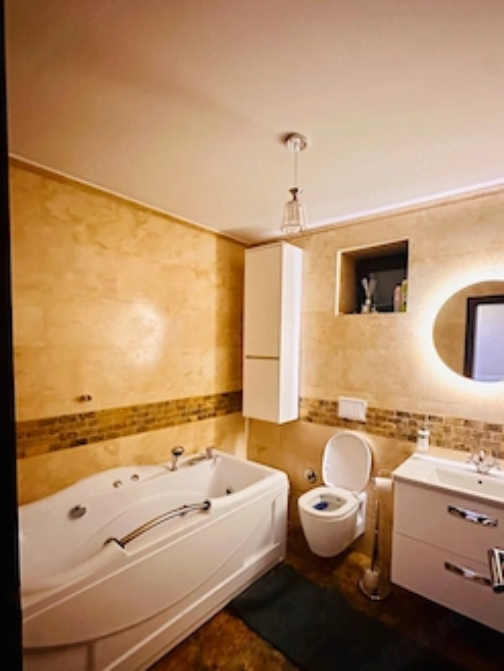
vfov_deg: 90.8
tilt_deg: -3.8
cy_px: 363
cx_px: 282
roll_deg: -1.6
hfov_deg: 74.5
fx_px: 330
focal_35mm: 17
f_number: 2.2
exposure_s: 1/34
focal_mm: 2.22
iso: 1000
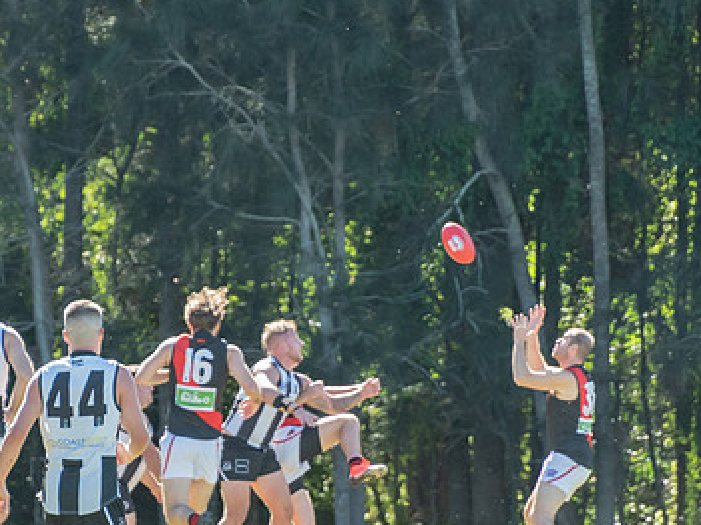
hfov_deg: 2.6
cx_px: 292
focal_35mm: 750
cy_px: 350
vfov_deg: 2.0
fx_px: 15188
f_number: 7.1
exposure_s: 1/500
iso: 800
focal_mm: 300
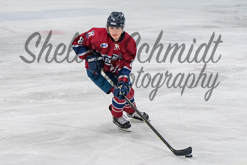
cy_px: 79
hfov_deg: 12.6
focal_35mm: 163
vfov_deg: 8.4
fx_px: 1116
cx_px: 106
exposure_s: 1/800
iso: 2500
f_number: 3.5
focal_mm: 92
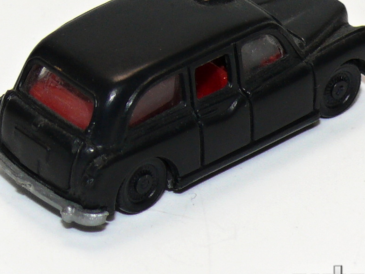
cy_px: 48
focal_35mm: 276
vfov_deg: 5.4
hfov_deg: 7.2
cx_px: 182
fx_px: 2910
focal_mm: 16.1
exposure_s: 1/30
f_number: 4
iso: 100
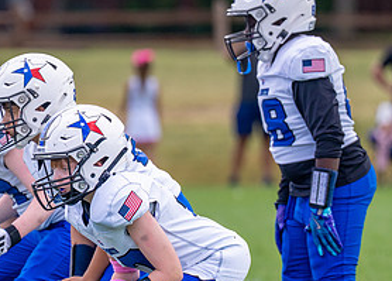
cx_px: 30
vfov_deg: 2.7
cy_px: 180
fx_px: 5883
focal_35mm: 528
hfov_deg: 3.8
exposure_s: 1/3200
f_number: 2.8
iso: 400
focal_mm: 185
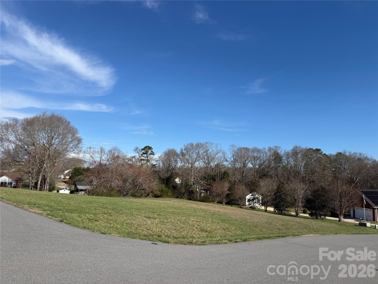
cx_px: 189
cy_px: 142
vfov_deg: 56.8
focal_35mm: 24
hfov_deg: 71.6
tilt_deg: +8.0
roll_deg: -2.5
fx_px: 262
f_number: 1.78
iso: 80
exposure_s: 1/5714
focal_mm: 6.76
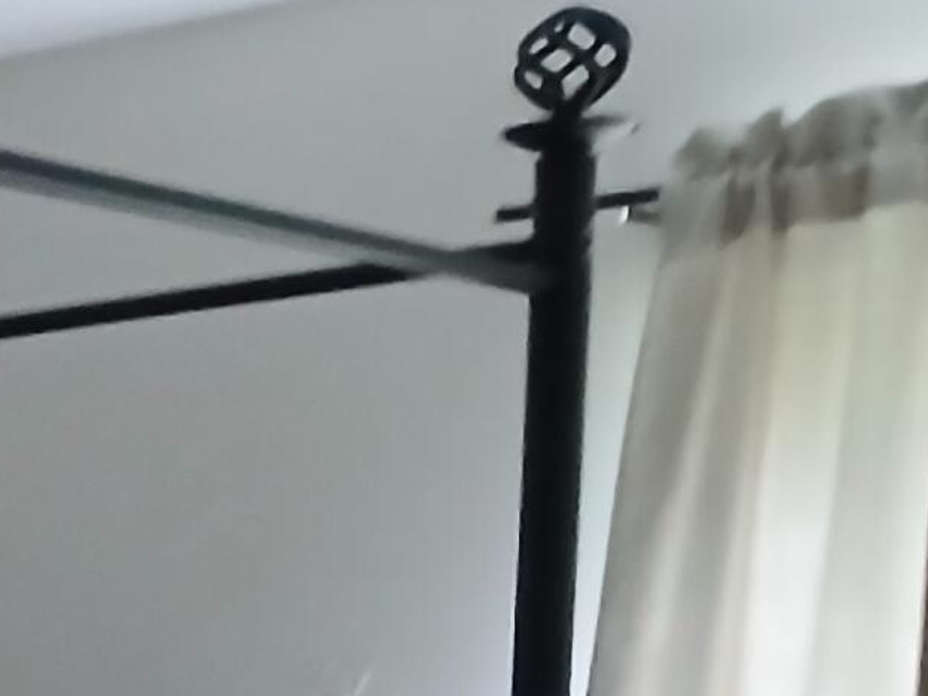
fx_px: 3351
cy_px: 1569
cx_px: -1261
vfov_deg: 10.5
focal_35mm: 125
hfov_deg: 12.5
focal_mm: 3.98
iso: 500
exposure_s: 1/20
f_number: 1.8
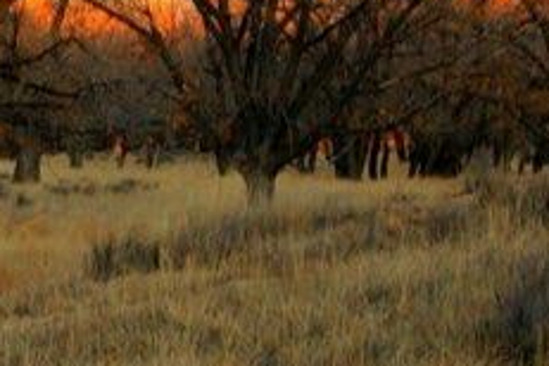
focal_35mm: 255
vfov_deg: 5.4
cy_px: 122
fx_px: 3888
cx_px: -318
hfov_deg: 7.9
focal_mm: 28
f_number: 5.6
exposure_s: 1/50
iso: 200
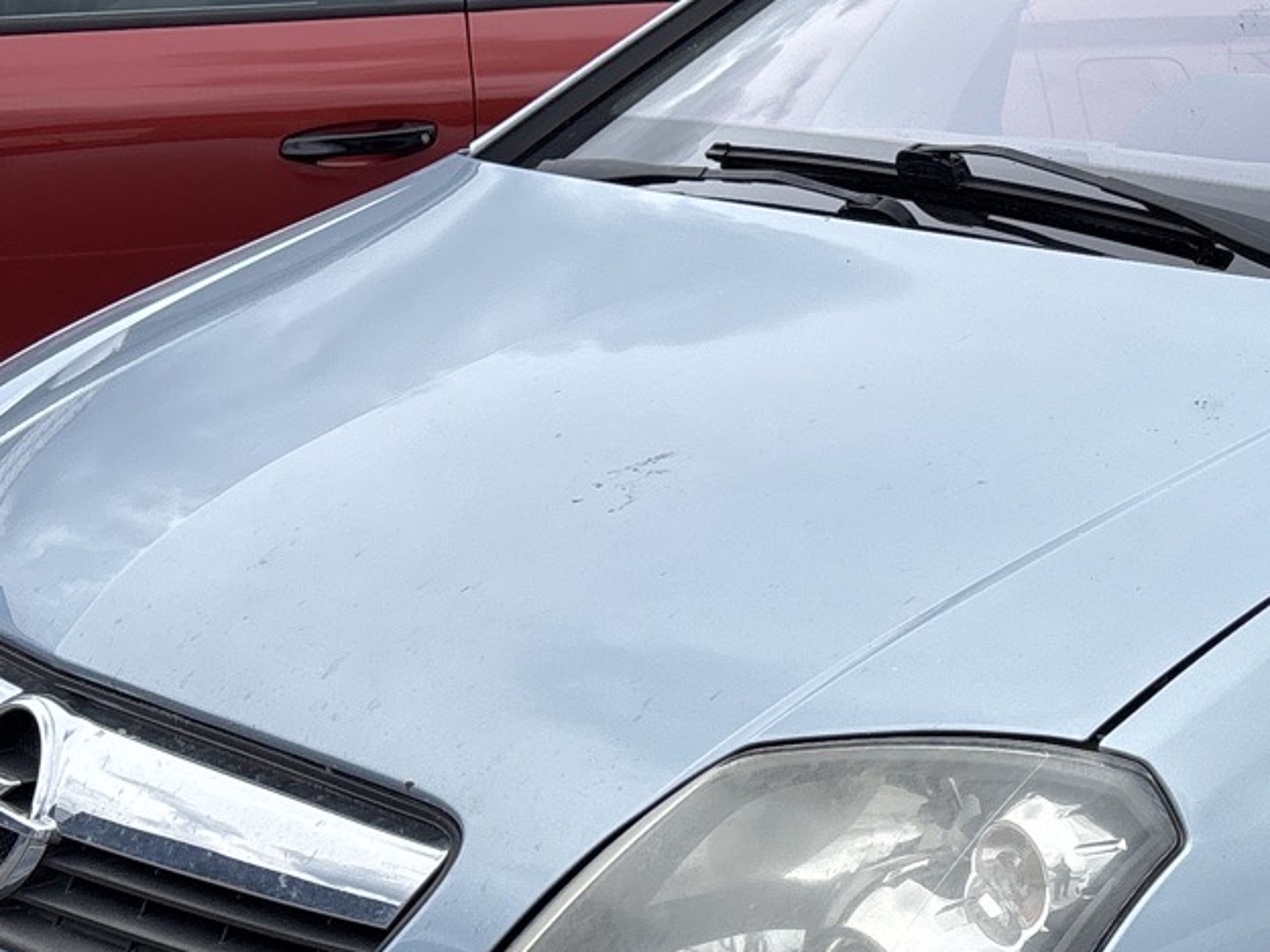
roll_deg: -1.0
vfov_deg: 18.2
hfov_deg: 22.8
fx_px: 2935
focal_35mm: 80
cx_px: 1433
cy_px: 795
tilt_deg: -14.9
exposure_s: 1/2451
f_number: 1.6
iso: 50
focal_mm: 5.96
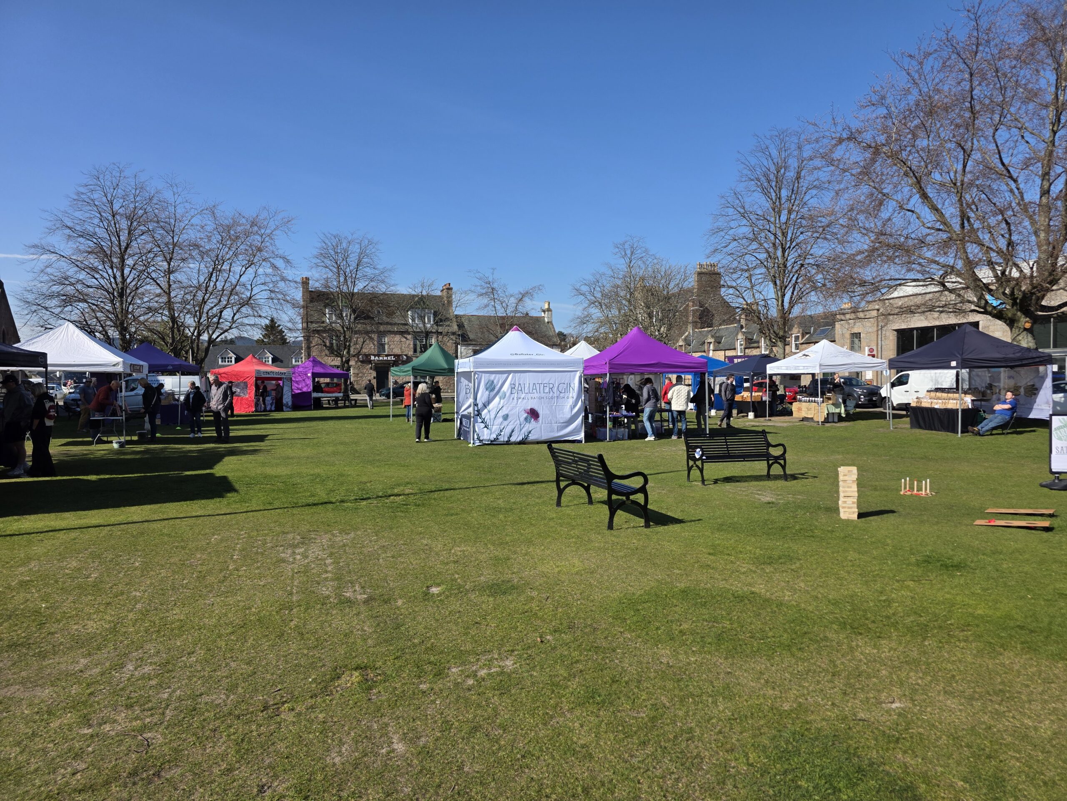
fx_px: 709
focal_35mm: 23
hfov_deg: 73.9
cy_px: 400
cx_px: 534
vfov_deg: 58.9
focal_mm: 6.3
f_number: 1.7
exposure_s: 1/6809
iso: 80
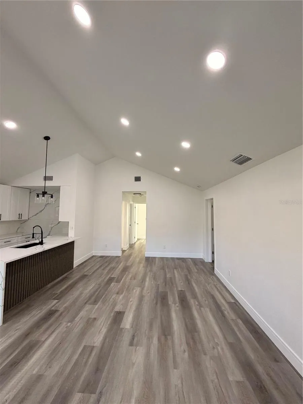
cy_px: 202
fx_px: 163
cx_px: 152
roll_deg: -0.6
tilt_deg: +2.5
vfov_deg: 102.1
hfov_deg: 85.7
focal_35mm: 14
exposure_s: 1/120
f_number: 2.2
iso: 320
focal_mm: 2.22
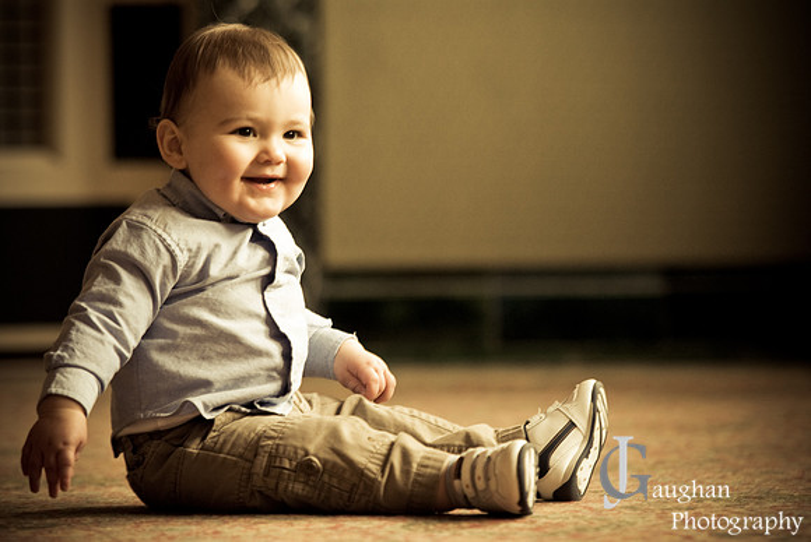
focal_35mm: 202
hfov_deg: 10.1
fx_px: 4566
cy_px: 271
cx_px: 406
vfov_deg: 6.8
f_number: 2.8
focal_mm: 135
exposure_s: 1/40
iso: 250
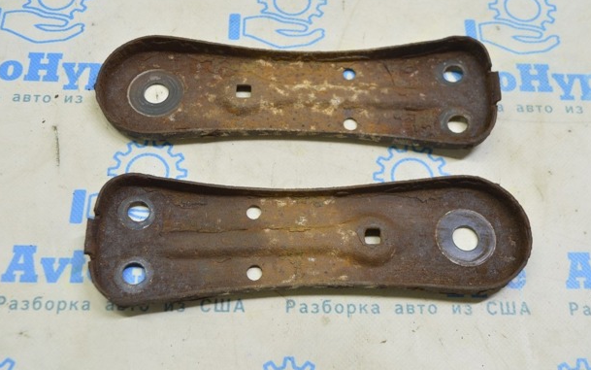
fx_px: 750
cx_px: 293
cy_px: 188
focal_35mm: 47
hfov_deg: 43.0
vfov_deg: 27.7
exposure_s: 1/20
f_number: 5.6
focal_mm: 29
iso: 400
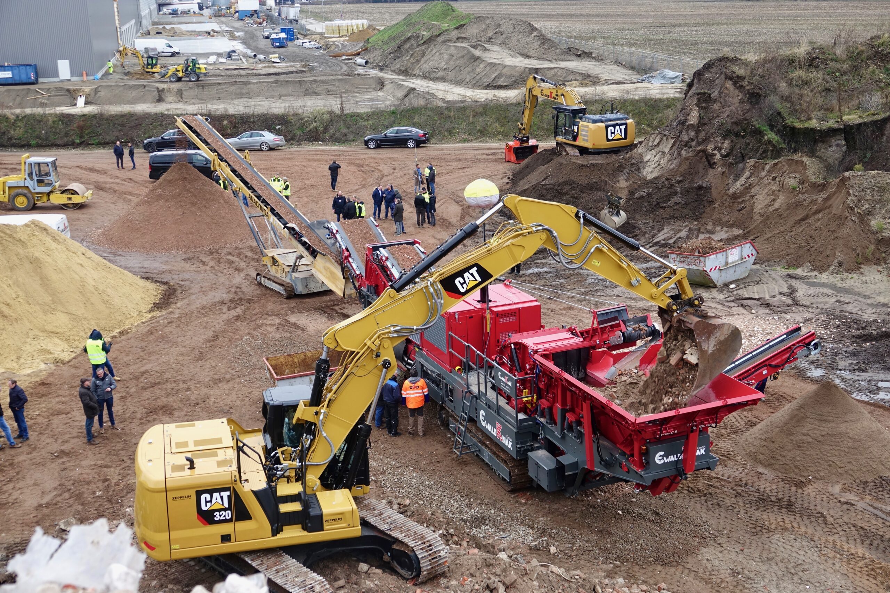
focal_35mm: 43
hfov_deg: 45.4
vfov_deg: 31.2
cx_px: 445
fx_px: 1063
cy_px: 296
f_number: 3.2
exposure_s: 1/125
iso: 100
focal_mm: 15.73
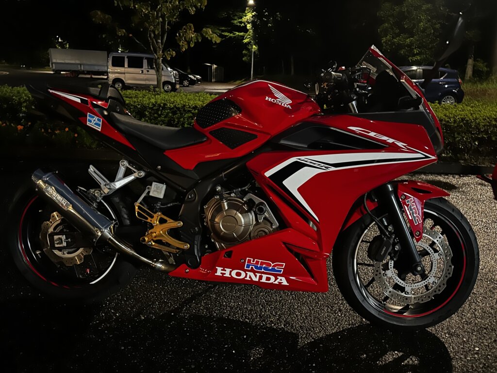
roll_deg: -2.4
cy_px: 186
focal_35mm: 24
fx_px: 345
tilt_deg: -16.4
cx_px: 248
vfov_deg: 56.8
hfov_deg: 71.6
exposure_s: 1/9
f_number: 1.78
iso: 1600
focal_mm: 6.86
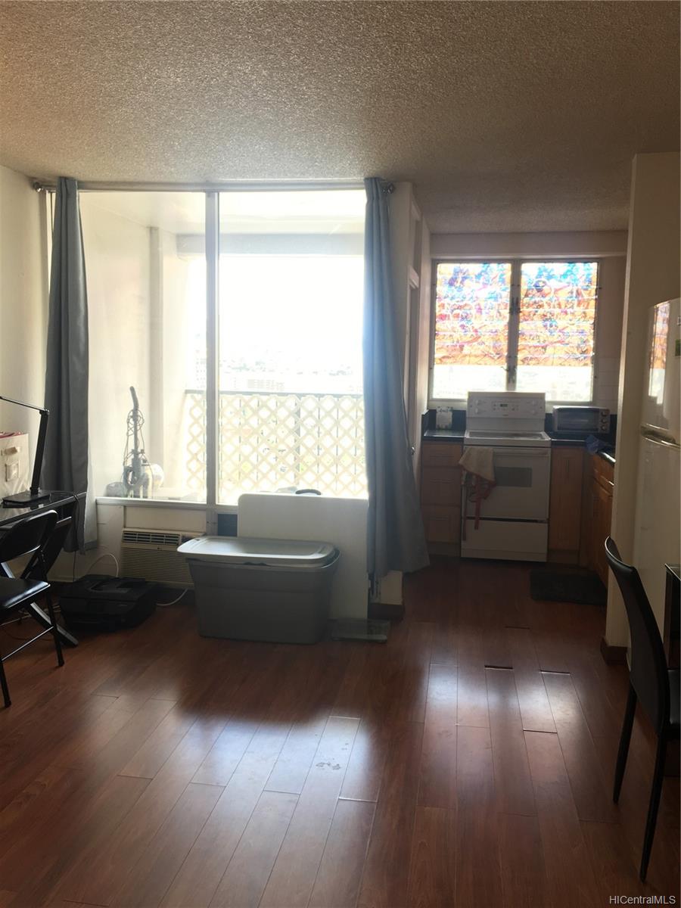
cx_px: 340
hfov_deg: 48.2
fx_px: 761
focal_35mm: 29
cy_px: 454
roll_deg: -0.7
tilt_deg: -5.1
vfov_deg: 61.7
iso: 25
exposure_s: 1/30
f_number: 2.2
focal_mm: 4.15
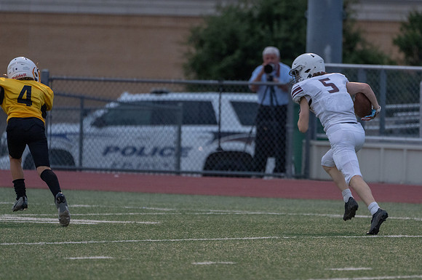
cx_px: 275
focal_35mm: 528
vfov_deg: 2.6
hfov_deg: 3.9
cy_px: 160
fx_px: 6186
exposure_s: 1/1000
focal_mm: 400
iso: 3200
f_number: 5.6
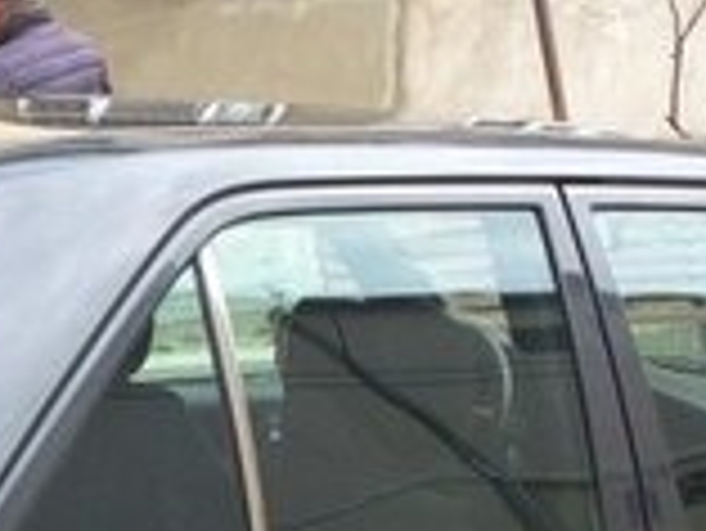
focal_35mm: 122
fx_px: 2490
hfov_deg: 16.0
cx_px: 121
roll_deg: -3.6
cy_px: 821
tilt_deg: -18.0
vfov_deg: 11.6
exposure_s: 1/578
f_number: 2.2
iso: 32
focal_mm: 4.15
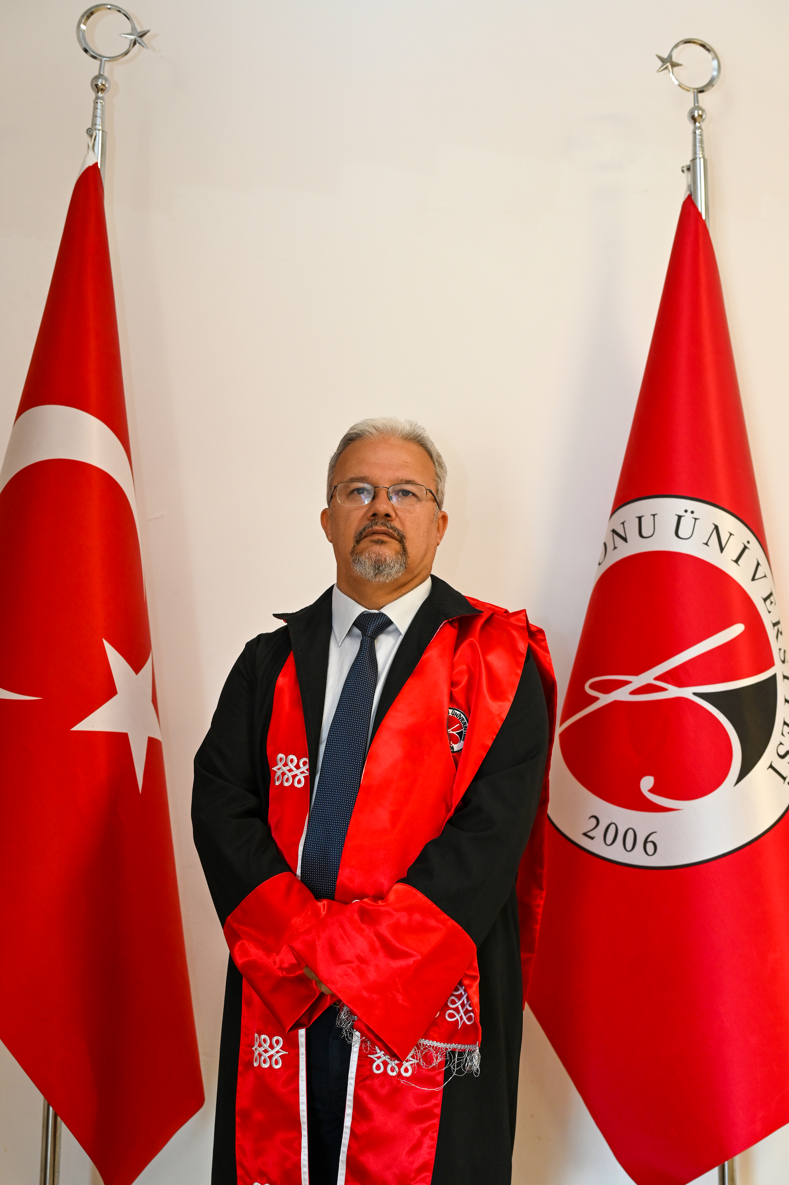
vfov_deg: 39.6
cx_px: 394
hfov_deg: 27.0
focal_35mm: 50
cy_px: 592
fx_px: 1646
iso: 450
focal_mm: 50
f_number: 4
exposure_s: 1/60
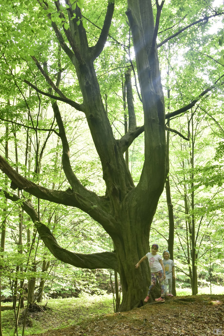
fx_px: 350
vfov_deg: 51.3
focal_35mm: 38
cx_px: 112
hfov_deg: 35.5
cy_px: 168
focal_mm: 25
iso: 800
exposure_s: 1/50
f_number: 11
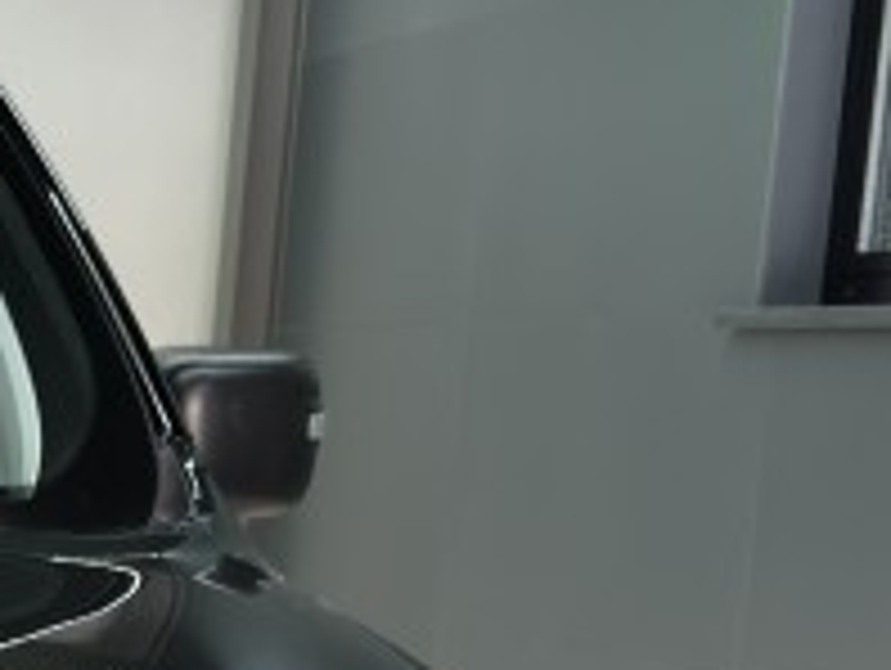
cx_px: -576
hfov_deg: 14.4
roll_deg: -2.2
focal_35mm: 124
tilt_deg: -10.3
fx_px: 3196
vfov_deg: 11.6
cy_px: 949
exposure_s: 1/50
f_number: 1.78
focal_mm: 6.76
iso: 160
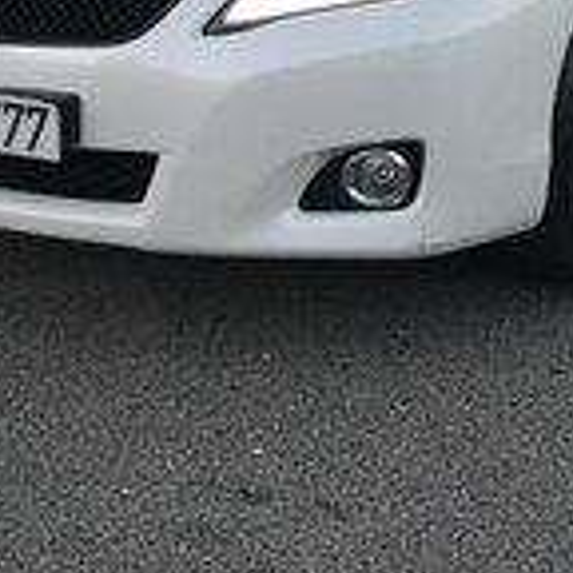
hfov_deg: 20.2
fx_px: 1592
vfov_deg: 19.2
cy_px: -127
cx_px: 458
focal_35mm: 85
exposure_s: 1/100
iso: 25
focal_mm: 3.99
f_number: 1.8
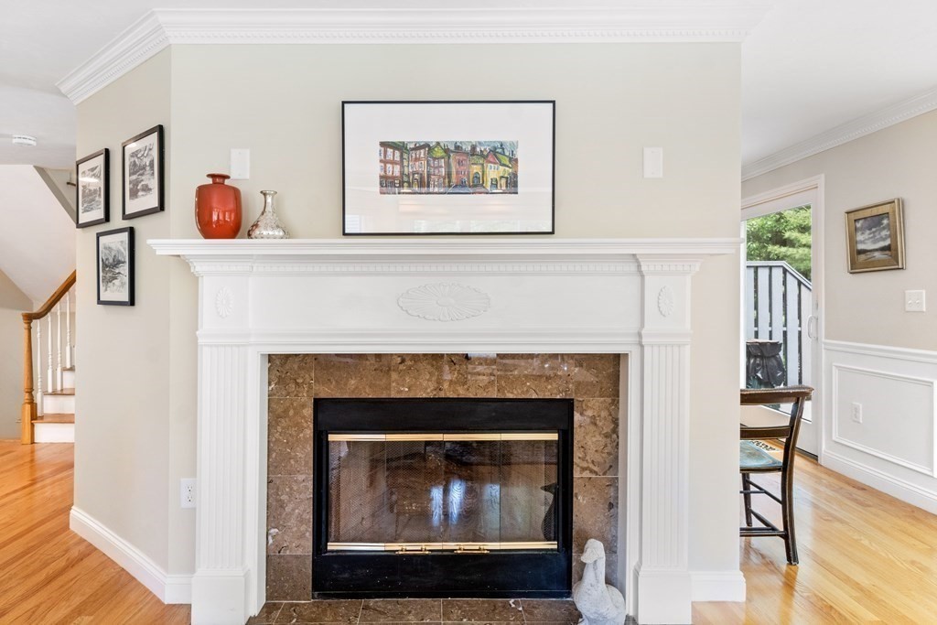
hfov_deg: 85.4
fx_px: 508
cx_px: 468
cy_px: 312
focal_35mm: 20
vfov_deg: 63.2
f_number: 10
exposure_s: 1/6
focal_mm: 13
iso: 640
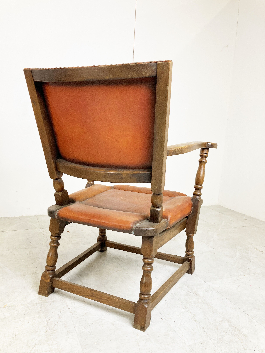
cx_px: 132
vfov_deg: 63.4
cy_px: 176
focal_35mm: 28
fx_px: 286
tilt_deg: -6.1
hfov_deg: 49.7
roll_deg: -2.8
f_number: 1.8
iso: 80
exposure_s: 1/100
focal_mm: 3.99
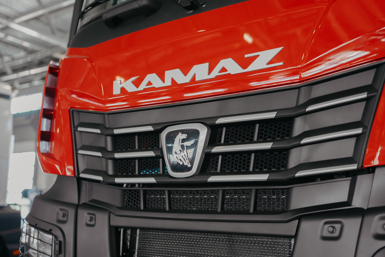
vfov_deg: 32.6
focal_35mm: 41
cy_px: 128
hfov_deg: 47.4
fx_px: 438
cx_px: 192
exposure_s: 1/125
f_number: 2
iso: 160
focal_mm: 41
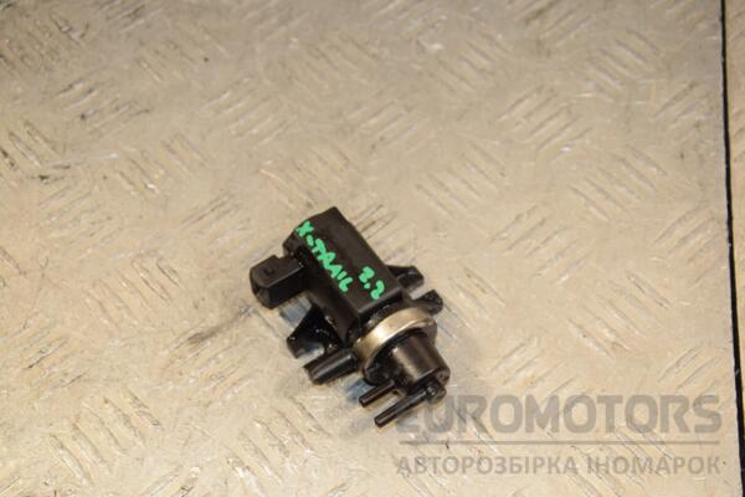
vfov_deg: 17.5
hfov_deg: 26.0
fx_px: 1614
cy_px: 248
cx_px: 372
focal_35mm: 78
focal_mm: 52
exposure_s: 1/200
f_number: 7.1
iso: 800
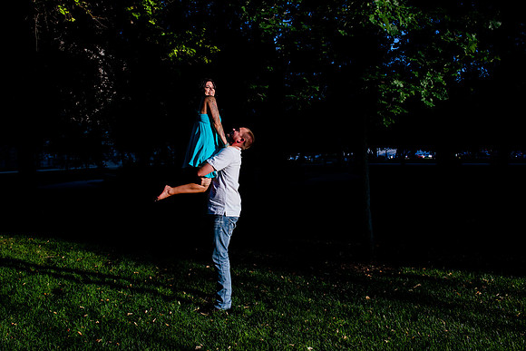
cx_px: 231
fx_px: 463
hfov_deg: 59.1
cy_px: 169
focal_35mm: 32
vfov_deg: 41.5
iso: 160
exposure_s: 1/320
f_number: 5.6
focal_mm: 28
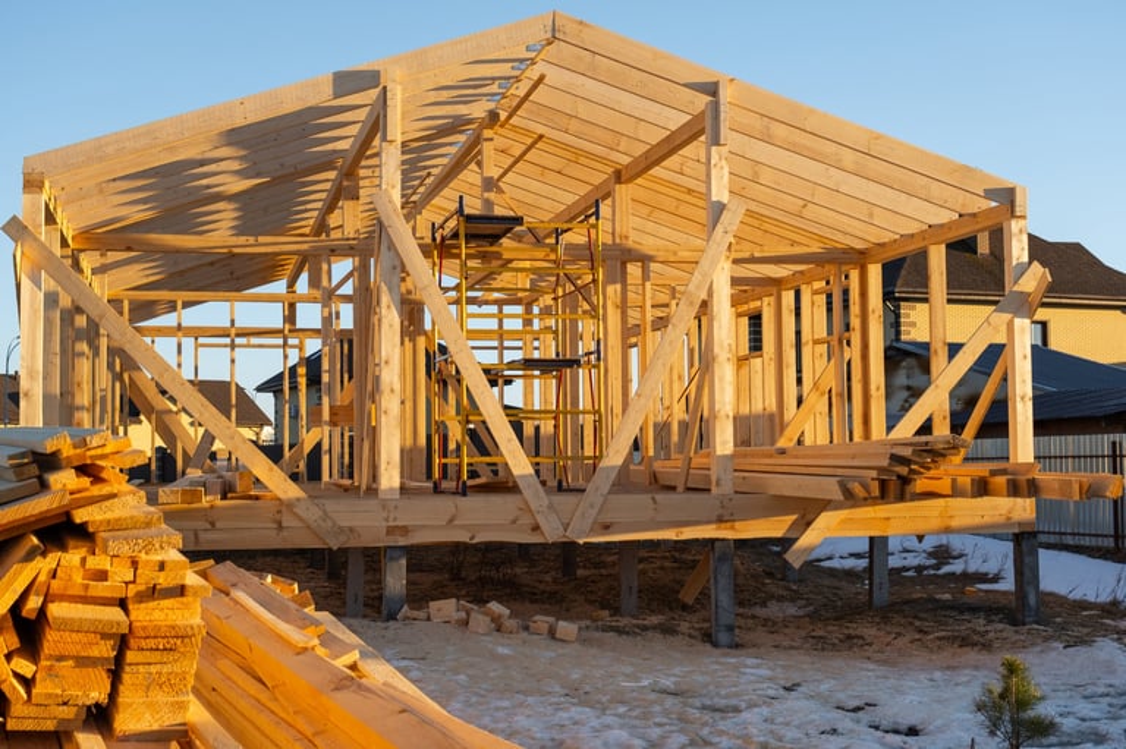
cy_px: 374
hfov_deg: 42.8
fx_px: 1438
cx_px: 563
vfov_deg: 29.2
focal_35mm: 46
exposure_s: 1/250
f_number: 5.6
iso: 160
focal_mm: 30.8
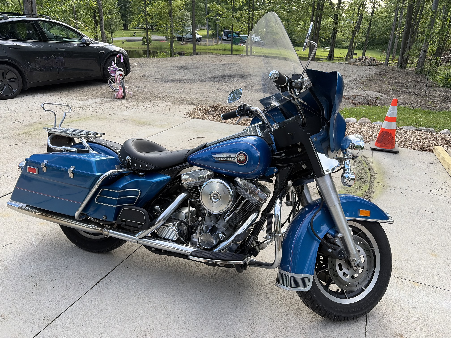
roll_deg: -2.2
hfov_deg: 67.3
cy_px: 169
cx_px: 226
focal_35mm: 26
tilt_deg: -22.0
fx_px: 339
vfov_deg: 53.1
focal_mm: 5.96
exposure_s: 1/607
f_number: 1.6
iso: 50
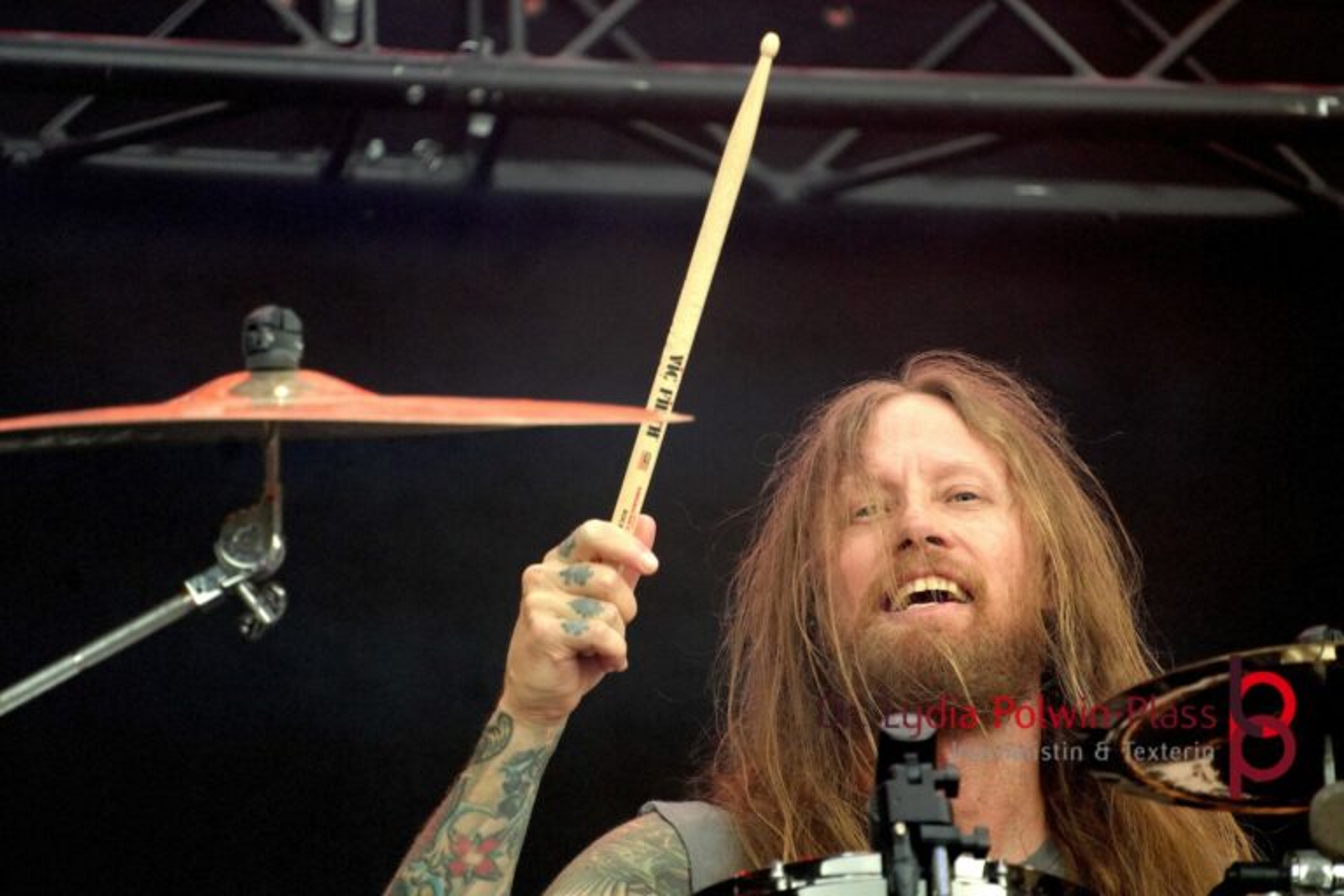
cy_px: 448
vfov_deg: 3.1
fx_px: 16799
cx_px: 672
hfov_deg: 4.6
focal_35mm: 450
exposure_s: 1/500
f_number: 6.3
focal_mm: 300
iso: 2500
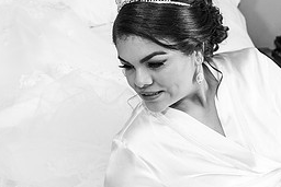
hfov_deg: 24.7
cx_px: 123
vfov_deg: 16.6
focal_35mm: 82
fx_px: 640
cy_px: 65
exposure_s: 1/125
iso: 320
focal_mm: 29
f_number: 4
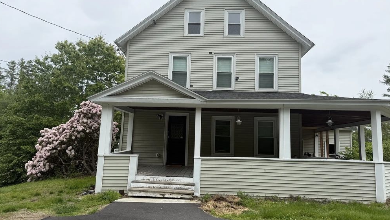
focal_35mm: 27
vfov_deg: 42.9
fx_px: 279
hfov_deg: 69.9
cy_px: 109
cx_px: 197
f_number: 1.78
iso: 80
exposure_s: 1/3953
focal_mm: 6.76
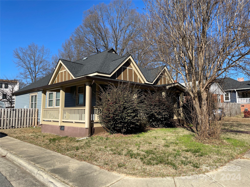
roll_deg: +0.0
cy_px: 94
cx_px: 125
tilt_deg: +6.5
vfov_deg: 53.1
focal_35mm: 26
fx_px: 188
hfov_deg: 67.3
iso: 32
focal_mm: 4.2
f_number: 1.6
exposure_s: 1/2747
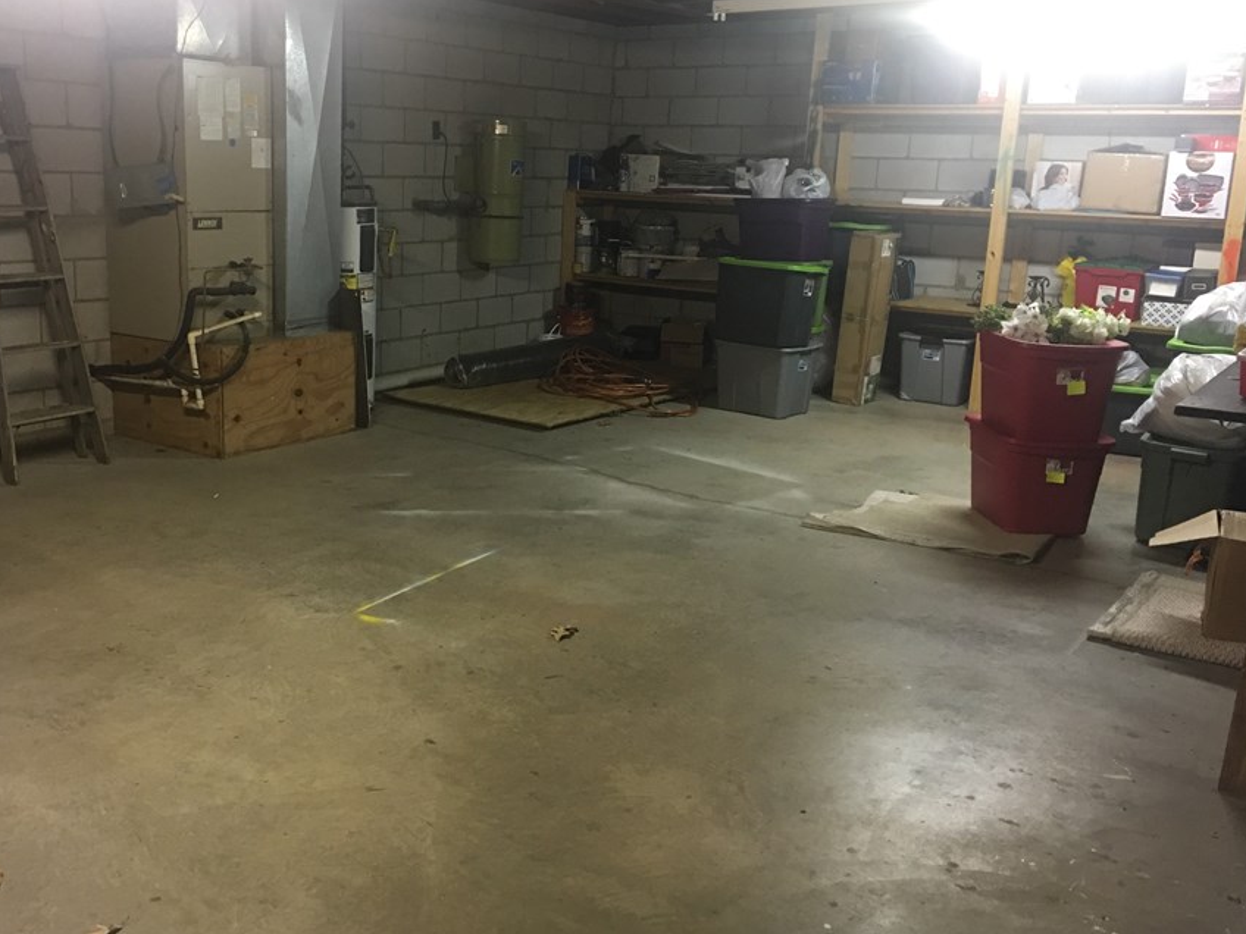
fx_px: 1260
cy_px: 454
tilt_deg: -11.8
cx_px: 504
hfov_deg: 52.3
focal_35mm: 35
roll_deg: -1.4
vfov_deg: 40.7
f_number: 2.2
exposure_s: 1/10
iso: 100
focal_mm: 4.15
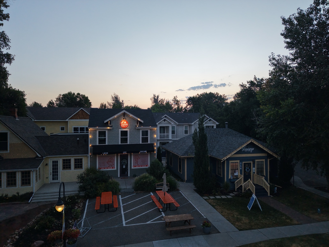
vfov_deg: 56.8
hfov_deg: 71.6
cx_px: 164
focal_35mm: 24
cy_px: 124
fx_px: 228
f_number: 1.8
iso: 100
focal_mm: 8.67
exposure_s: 1/125
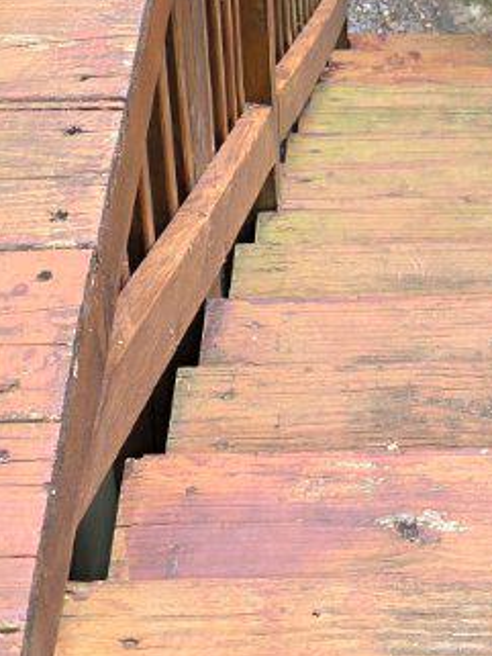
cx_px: 521
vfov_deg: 15.4
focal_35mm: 110
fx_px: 2083
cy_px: -529
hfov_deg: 13.2
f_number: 1.7
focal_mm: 6.3
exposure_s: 1/180
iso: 80
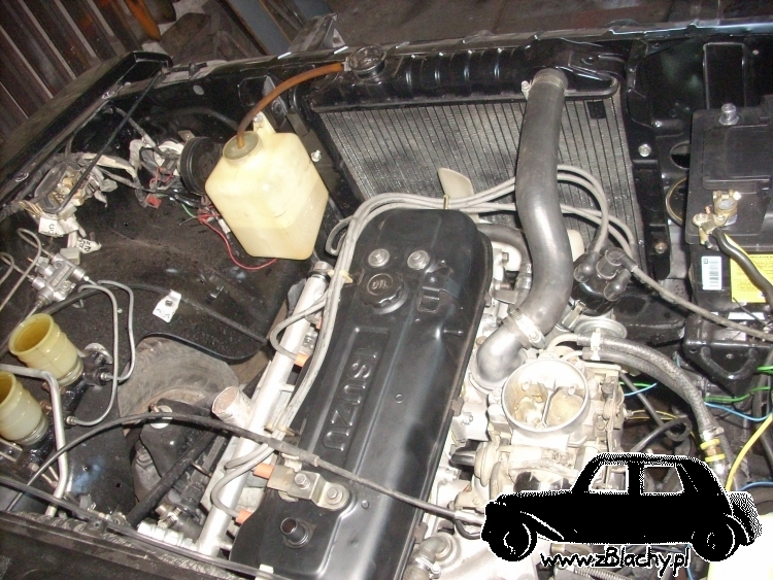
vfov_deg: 38.7
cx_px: 386
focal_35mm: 37
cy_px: 290
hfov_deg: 50.1
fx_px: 827
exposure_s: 1/60
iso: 400
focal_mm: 6.2
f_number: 2.8
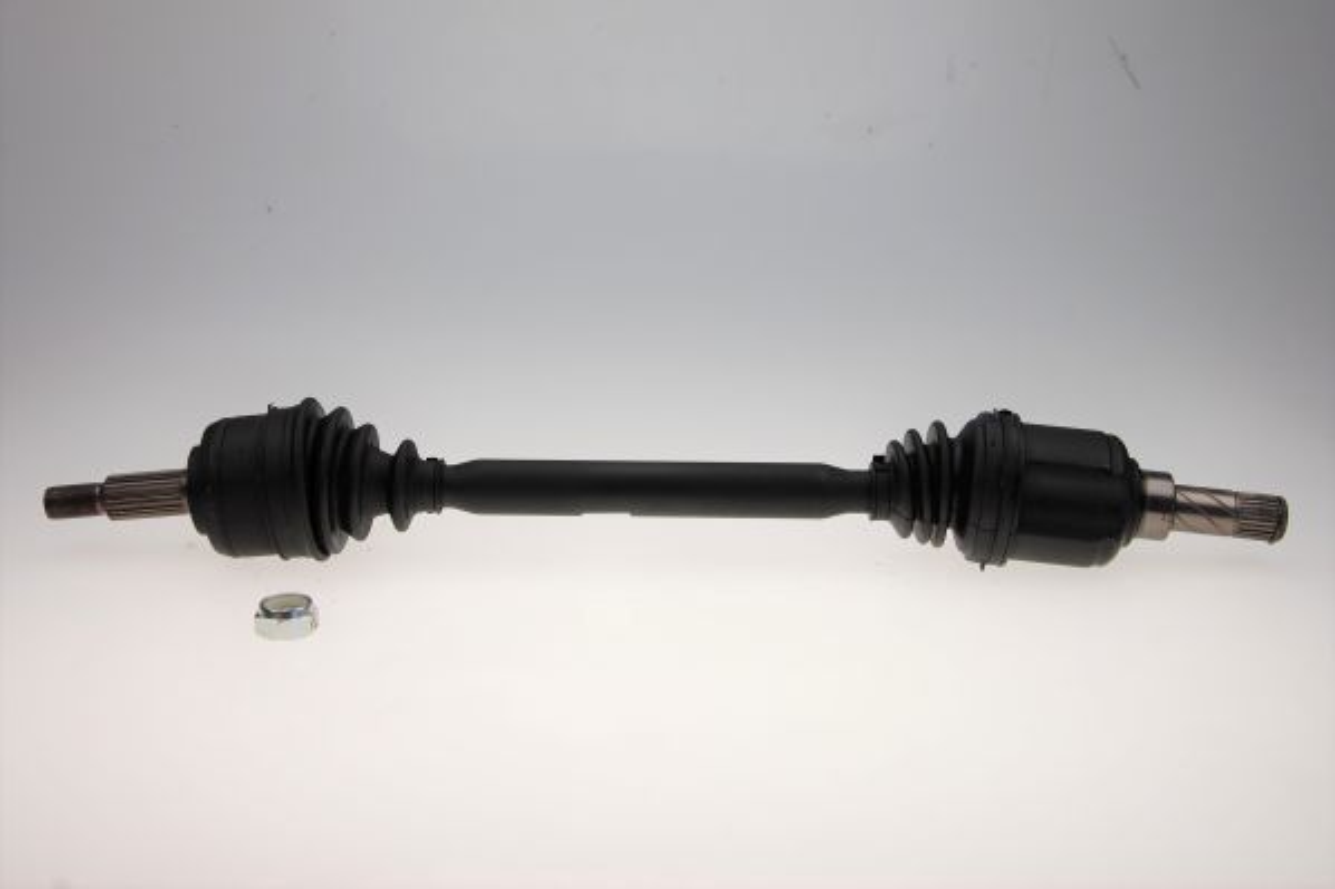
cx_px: 668
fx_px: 1557
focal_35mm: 42
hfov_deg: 46.4
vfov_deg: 31.9
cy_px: 444
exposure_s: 1/250
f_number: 8
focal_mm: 28
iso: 200
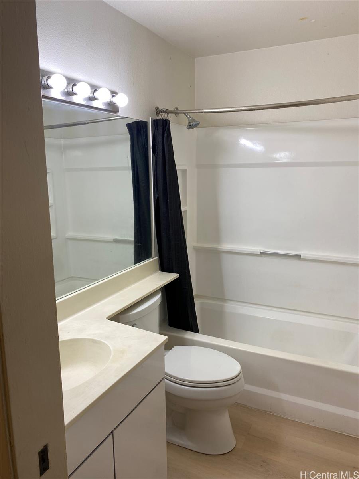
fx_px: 360
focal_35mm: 26
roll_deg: +1.0
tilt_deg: -9.2
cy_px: 240
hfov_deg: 53.1
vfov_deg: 67.3
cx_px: 180
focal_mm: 4.25
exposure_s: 1/120
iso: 40
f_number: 1.8
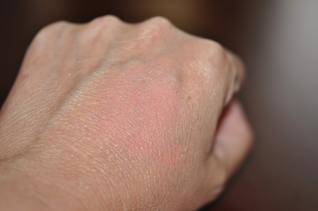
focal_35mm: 90
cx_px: 159
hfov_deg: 22.6
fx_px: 794
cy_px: 106
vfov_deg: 15.1
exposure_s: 1/125
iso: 200
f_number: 2.8
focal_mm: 60
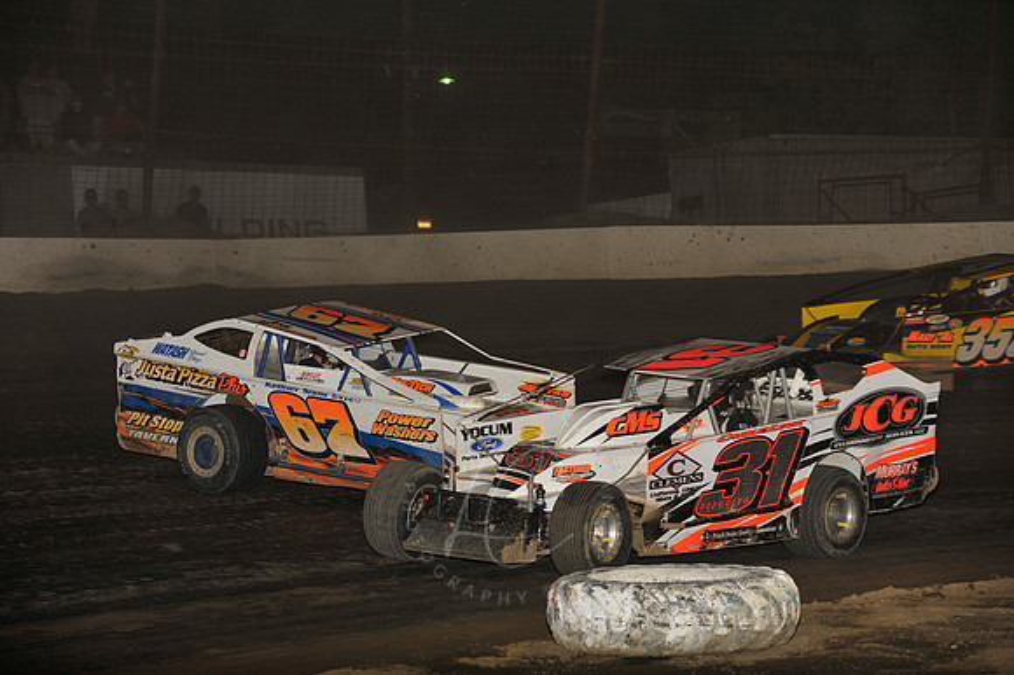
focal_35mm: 135
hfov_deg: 15.2
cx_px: 507
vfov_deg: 10.1
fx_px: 3800
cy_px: 338
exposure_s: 1/320
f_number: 6.3
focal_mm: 135
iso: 800
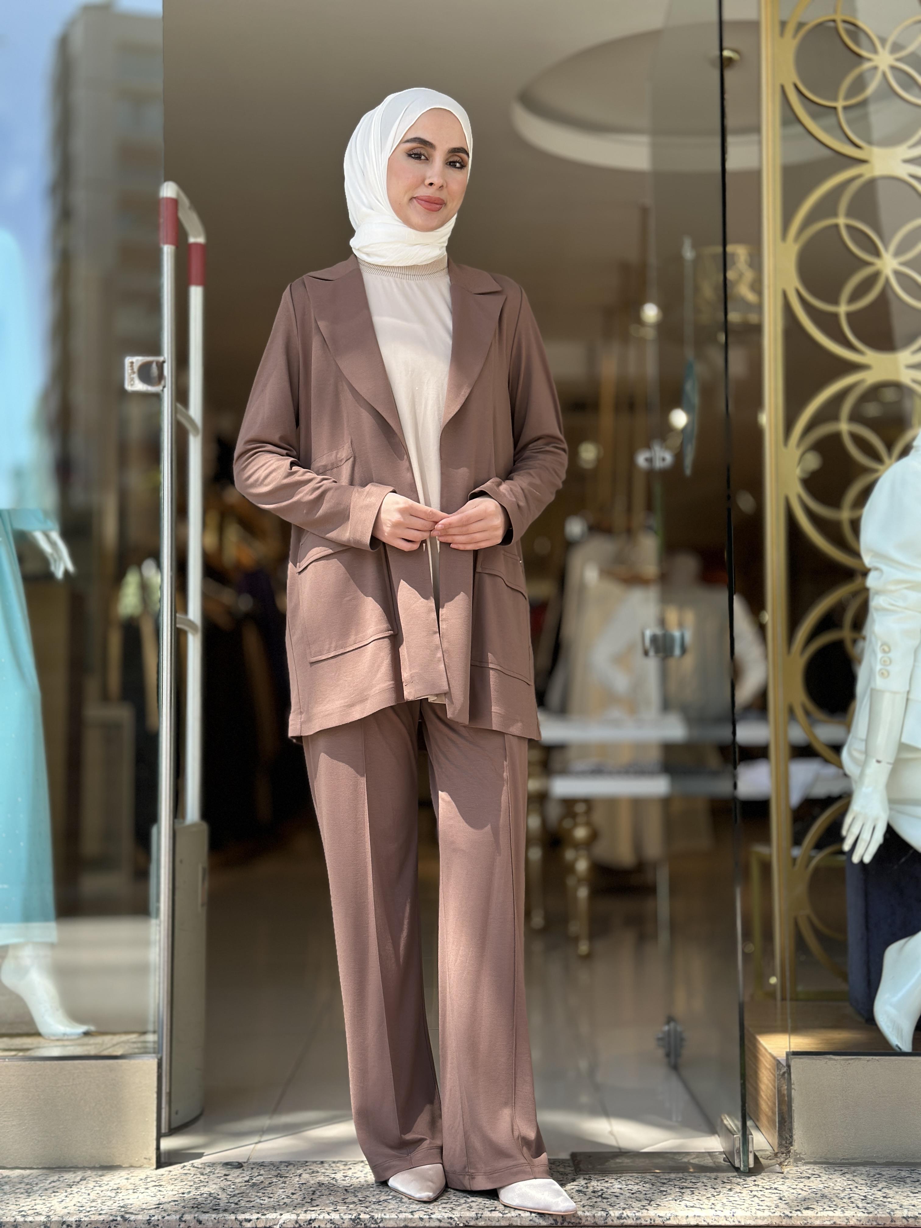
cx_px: 460
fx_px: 1703
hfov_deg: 30.3
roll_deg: -1.0
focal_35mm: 48
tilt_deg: +4.5
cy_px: 614
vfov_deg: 39.7
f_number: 1.78
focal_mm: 6.86
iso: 80
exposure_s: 1/594
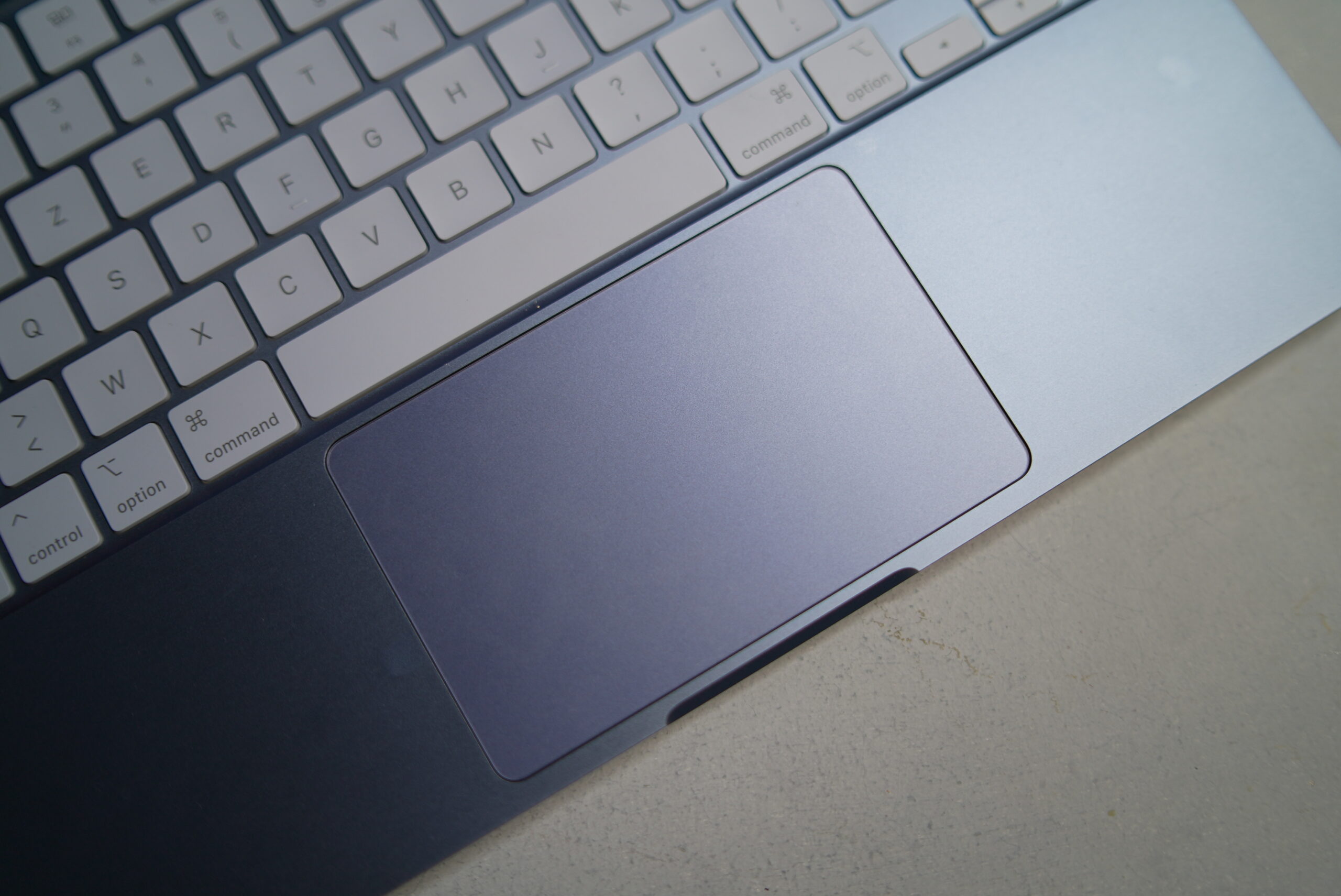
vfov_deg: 37.9
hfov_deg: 54.4
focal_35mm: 35
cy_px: 448
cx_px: 670
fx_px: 1304
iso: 320
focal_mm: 35
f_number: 2
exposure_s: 1/100
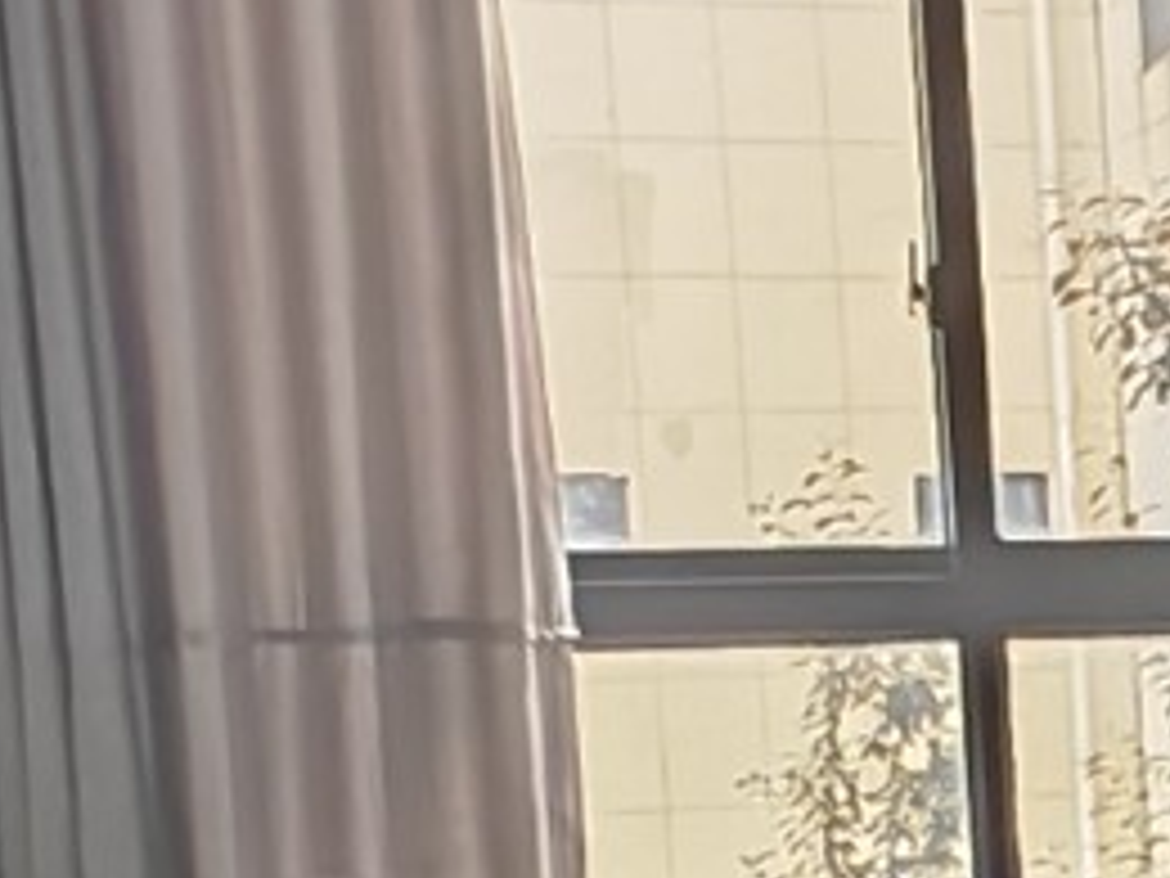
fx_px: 4360
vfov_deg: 10.9
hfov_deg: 13.5
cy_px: 1423
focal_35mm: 129
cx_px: 2205
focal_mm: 1.82
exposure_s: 1/33
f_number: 2
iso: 250
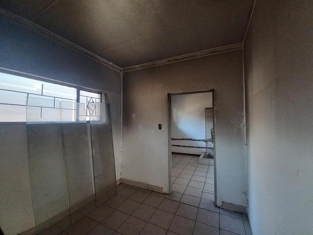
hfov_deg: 106.2
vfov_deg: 89.9
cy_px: 118
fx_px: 118
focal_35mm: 13
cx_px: 156
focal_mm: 1.42
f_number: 2.2
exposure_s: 1/20
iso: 200
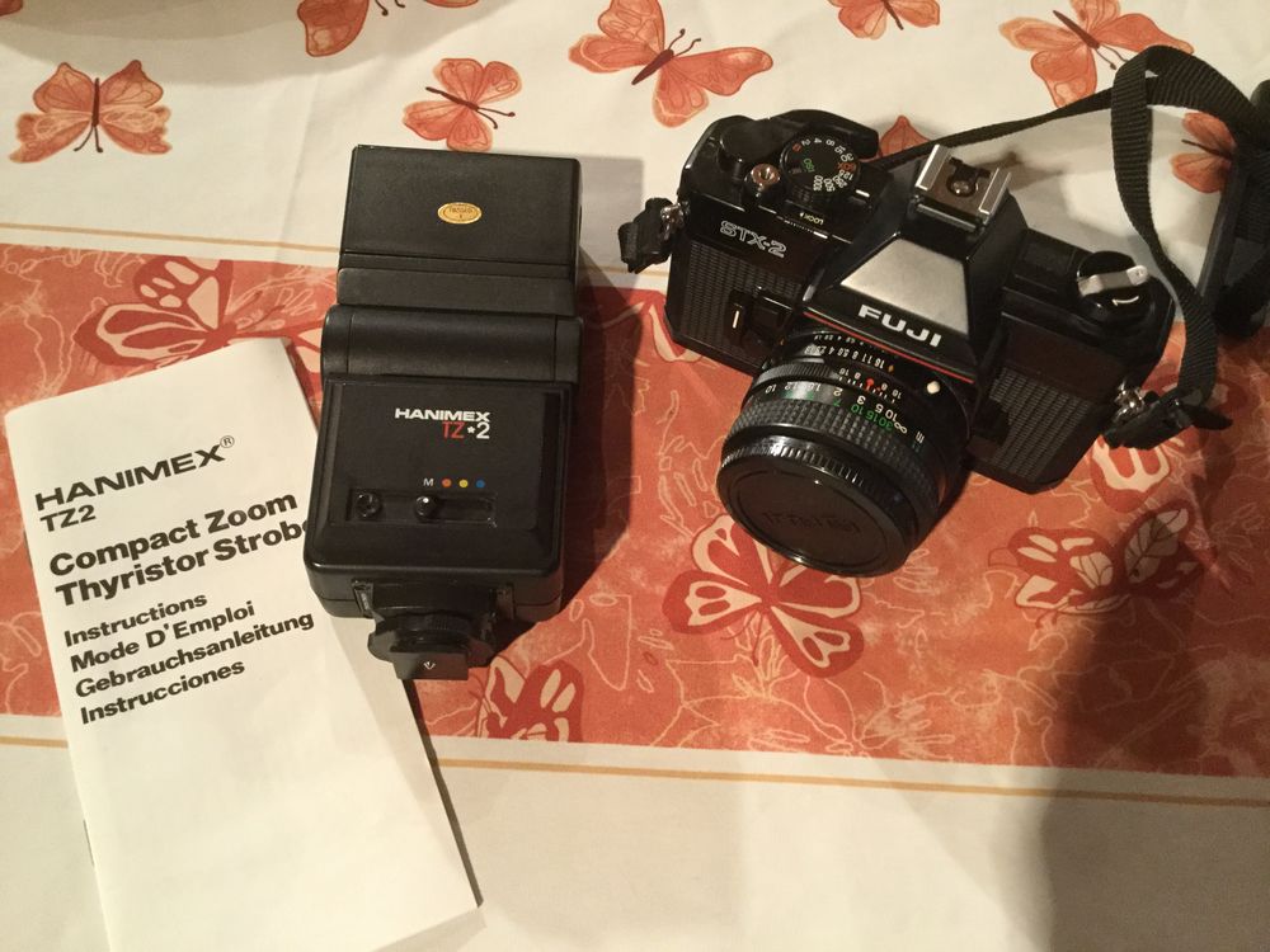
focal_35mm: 31
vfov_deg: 45.4
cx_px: 635
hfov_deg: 58.4
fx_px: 1137
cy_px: 476
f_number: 2.4
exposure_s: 1/17
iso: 200
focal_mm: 3.3
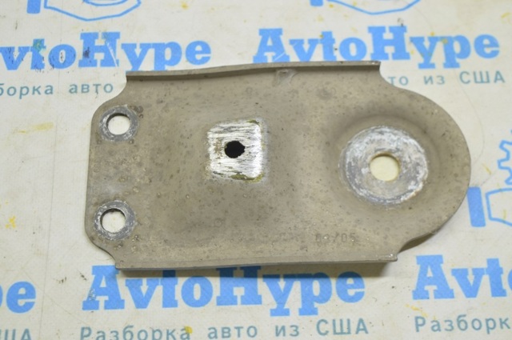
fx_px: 810
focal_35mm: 57
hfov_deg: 35.1
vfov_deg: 23.7
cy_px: 170
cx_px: 256
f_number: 5.6
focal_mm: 38
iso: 400
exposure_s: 1/20
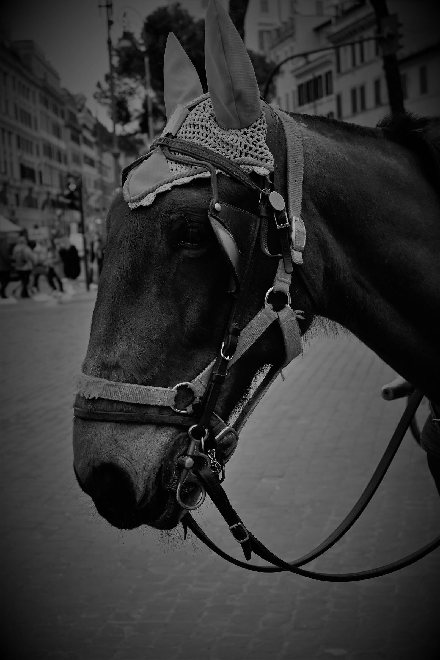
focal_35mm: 63
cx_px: 220
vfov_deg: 31.9
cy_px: 330
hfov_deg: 21.6
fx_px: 1155
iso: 180
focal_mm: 42
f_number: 5.6
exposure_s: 1/250
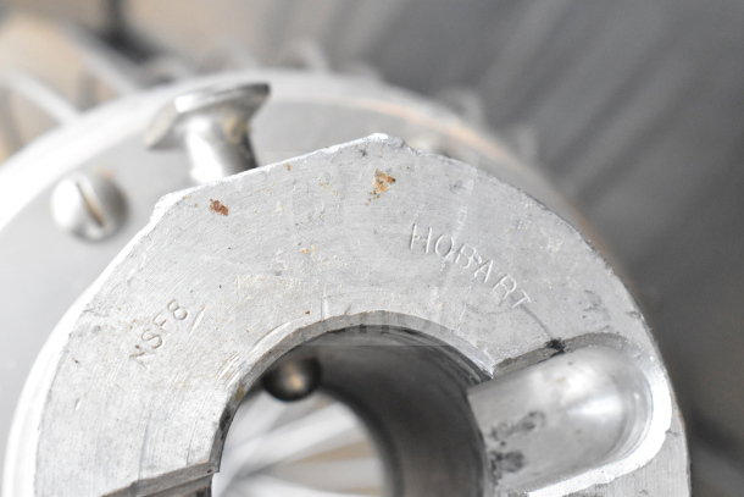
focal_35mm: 63
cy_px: 248
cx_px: 372
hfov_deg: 31.9
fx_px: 1302
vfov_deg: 21.6
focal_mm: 42
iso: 6400
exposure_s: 1/200
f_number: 7.1
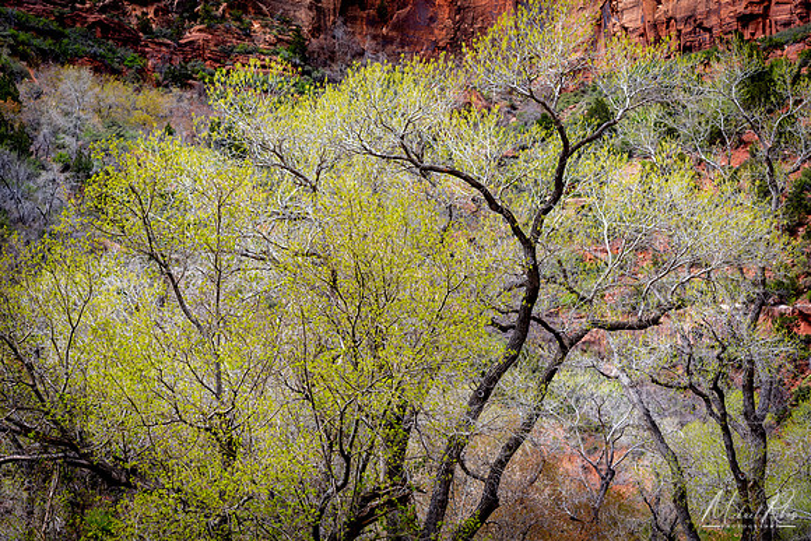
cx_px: 406
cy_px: 270
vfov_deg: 16.1
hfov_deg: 23.9
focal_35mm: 85
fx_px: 1915
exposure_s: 1/20
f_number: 11
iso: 64
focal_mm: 85
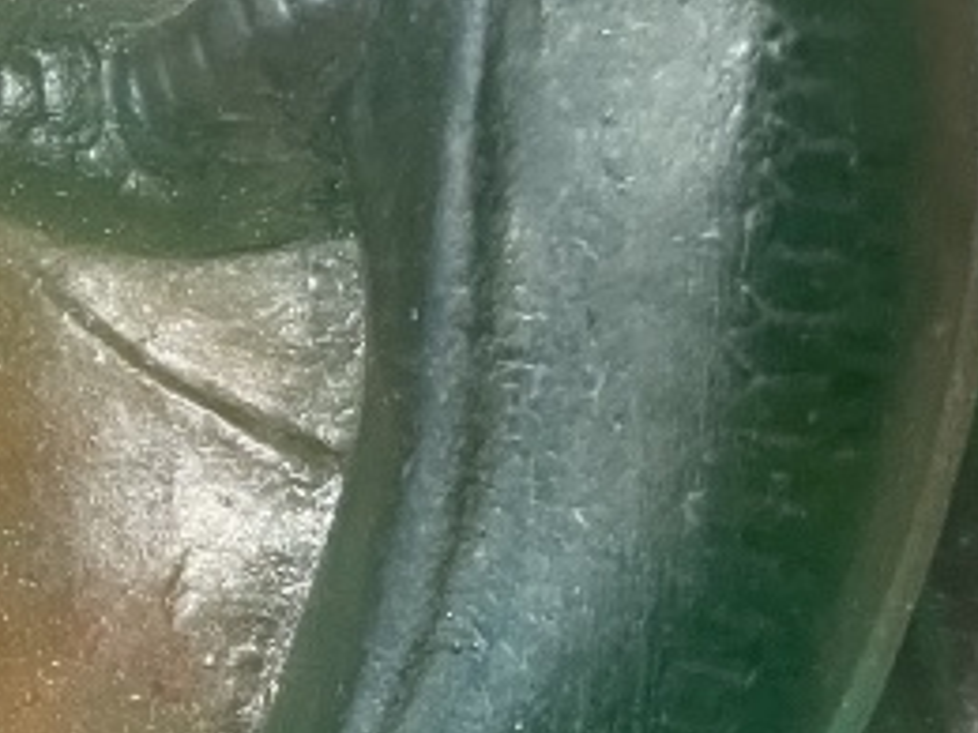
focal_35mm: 120
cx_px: -816
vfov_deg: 12.3
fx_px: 3390
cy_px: 214
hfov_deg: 14.4
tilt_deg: -80.4
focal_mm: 4.2
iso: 160
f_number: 1.6
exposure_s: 1/50
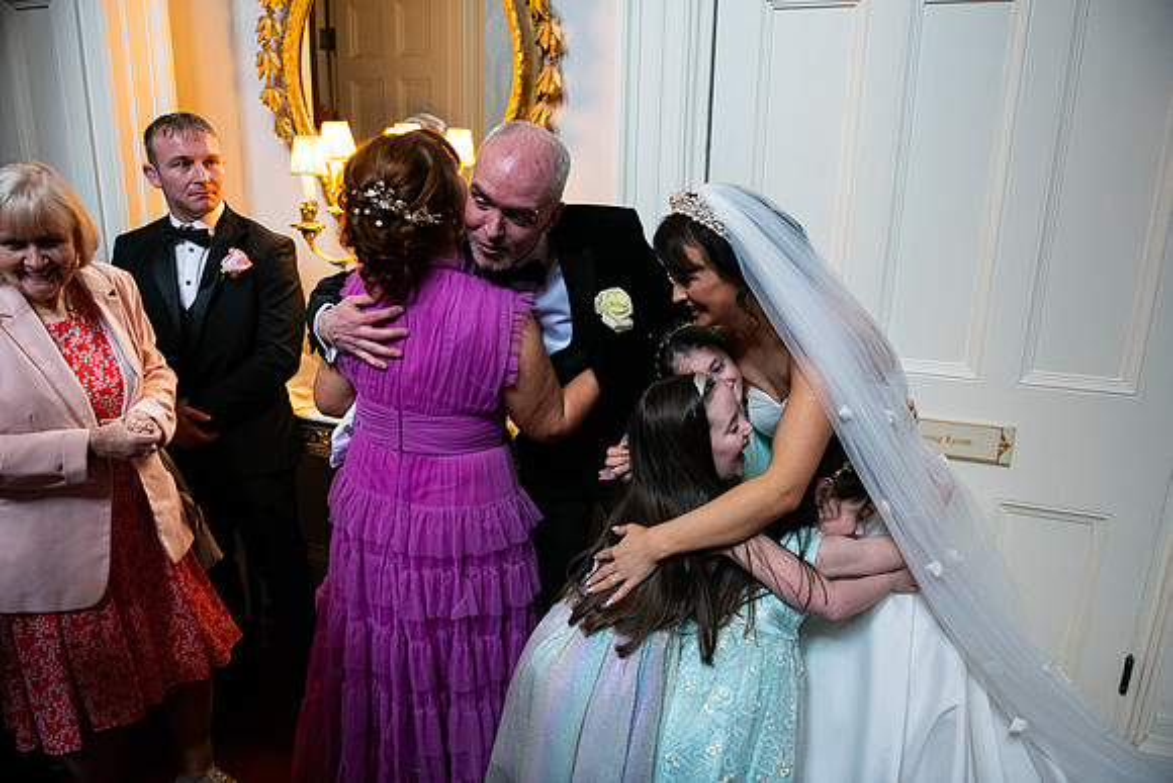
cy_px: 392
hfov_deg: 73.7
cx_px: 586
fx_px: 782
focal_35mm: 24
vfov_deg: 53.2
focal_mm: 24
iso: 1600
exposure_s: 1/160
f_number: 3.5
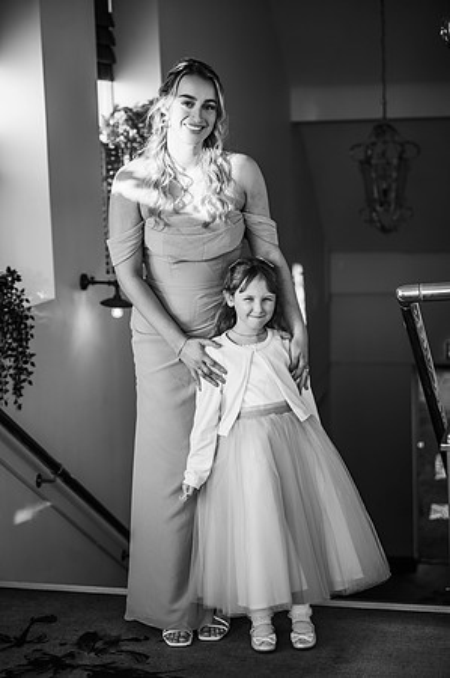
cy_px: 339
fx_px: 1203
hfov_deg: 21.2
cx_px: 225
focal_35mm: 64
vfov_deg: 31.5
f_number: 2.8
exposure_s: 1/320
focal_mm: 64
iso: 100
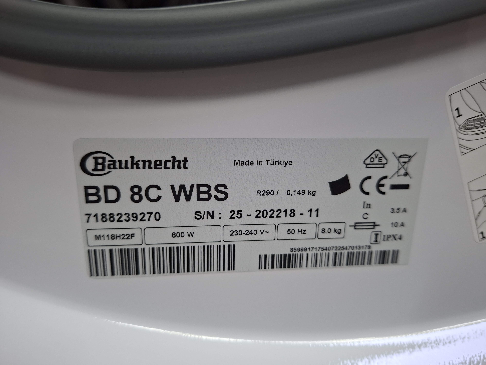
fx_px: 323
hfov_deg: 73.9
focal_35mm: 23
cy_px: 182
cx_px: 243
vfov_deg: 58.9
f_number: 1.8
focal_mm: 5.54
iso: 250
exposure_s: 1/50
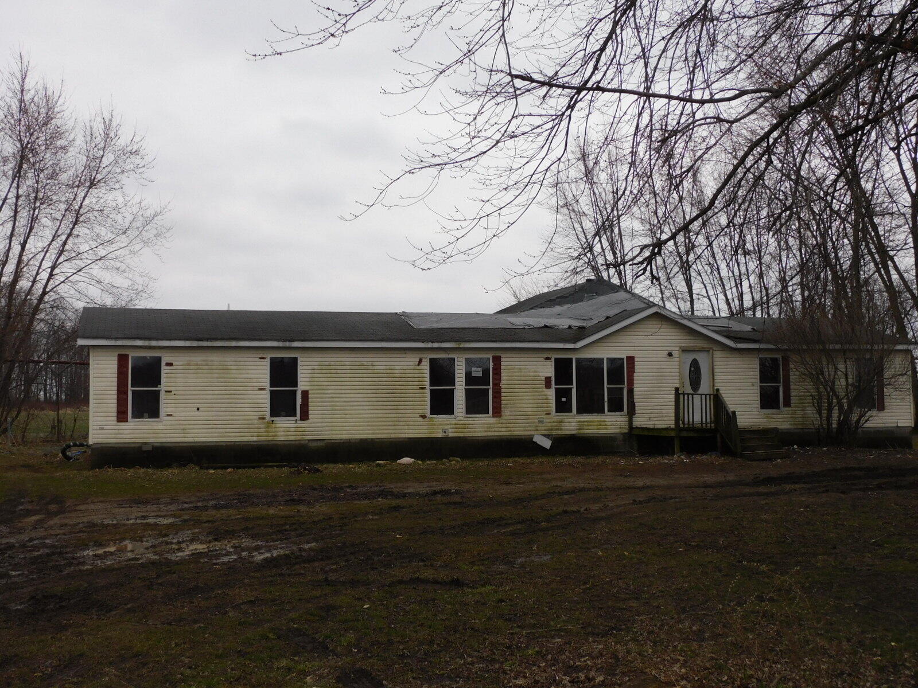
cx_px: 459
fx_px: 1061
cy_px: 344
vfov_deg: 36.0
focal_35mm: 40
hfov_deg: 46.8
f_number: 3.8
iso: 125
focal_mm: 7.2
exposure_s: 1/320
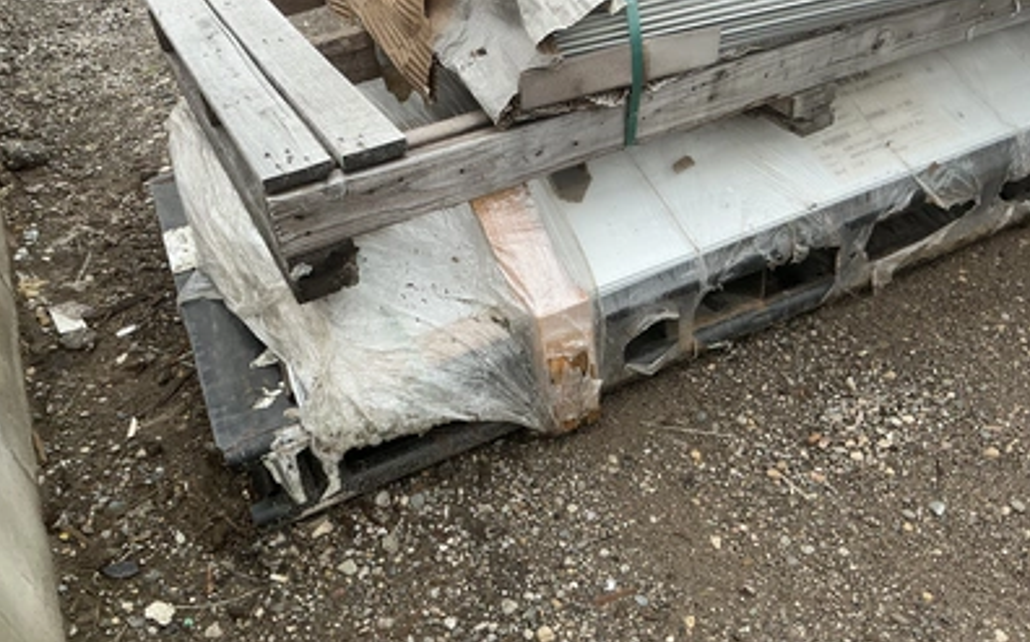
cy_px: 315
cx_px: 512
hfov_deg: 62.9
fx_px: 842
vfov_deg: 41.8
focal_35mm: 30
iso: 25
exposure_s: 1/759
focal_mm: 3
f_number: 1.8
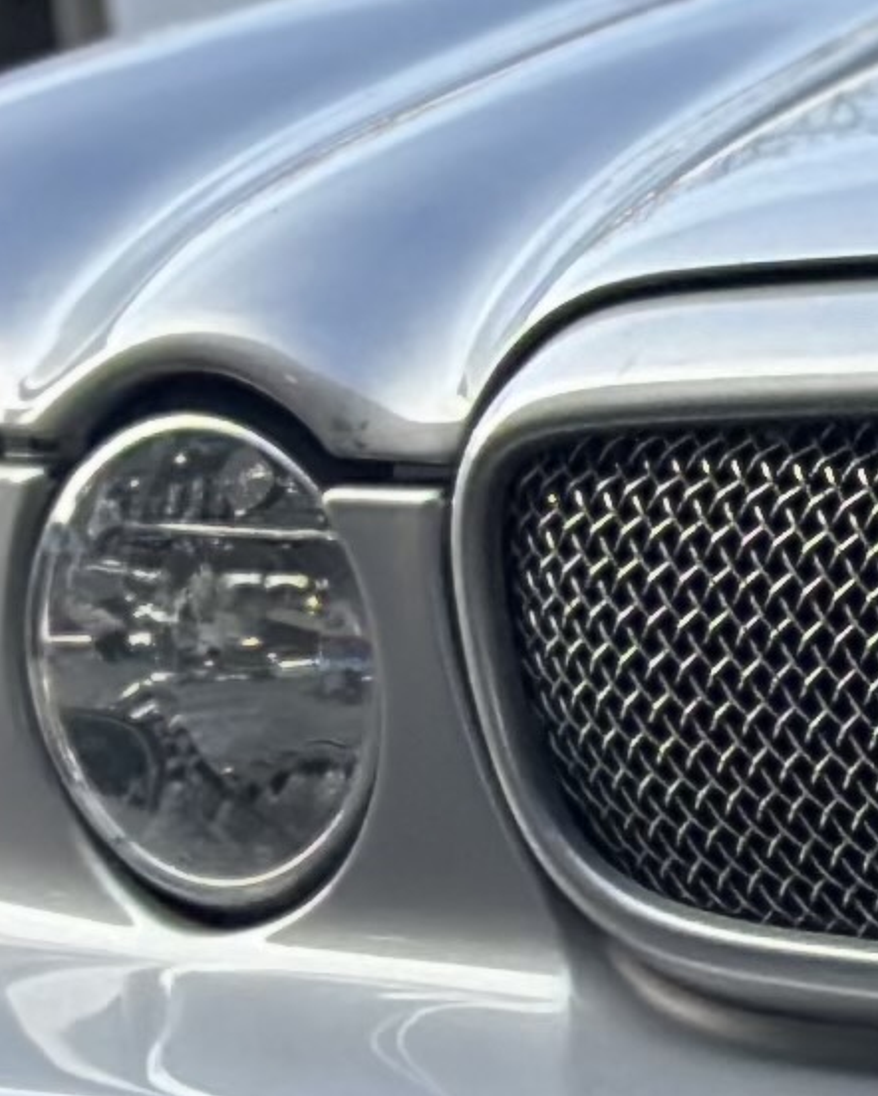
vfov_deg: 5.7
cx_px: 2491
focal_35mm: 342
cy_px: 794
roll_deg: +0.6
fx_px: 11103
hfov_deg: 4.4
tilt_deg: -6.3
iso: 80
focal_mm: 6.86
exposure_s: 1/1227
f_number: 1.78
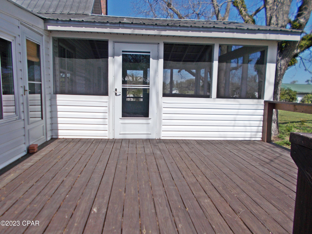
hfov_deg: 67.3
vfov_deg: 53.1
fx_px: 234
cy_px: 117
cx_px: 156
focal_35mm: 26
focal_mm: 4.6
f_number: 8
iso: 80
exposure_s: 1/320
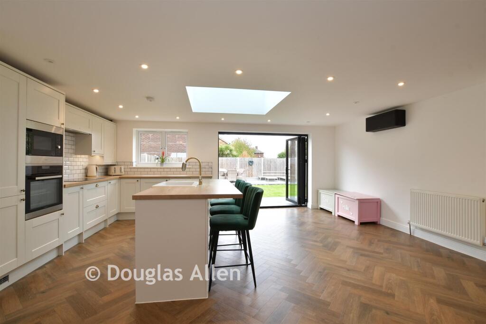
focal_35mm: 15
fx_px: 203
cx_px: 243
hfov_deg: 100.4
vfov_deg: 77.3
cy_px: 162
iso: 200
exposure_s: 1/15
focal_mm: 10
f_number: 8
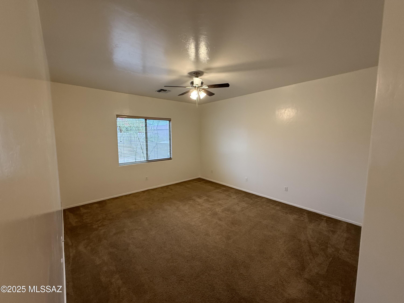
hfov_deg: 102.1
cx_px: 202
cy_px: 152
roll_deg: -0.3
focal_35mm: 14
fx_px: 163
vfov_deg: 85.7
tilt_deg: -6.1
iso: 250
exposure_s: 1/60
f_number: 2.2
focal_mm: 2.22
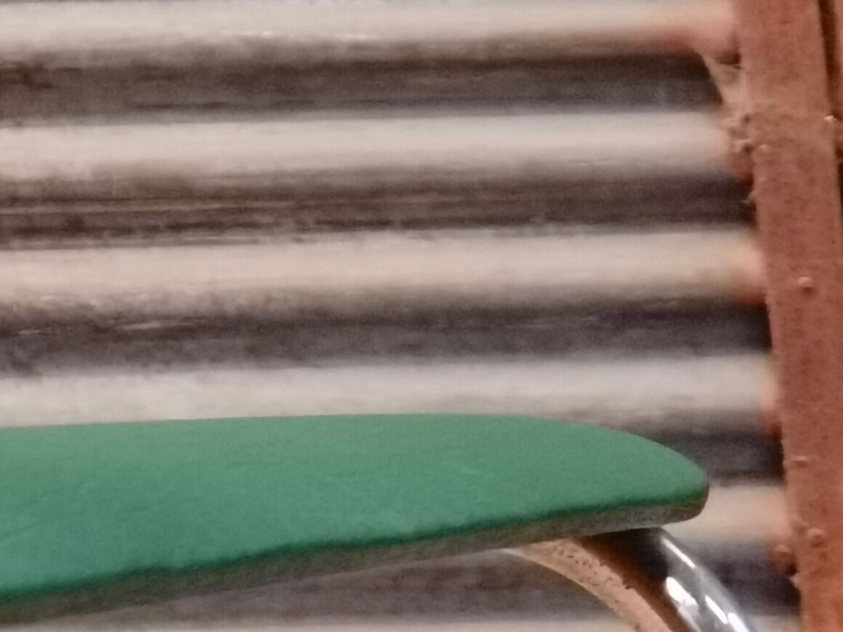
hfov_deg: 15.7
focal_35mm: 113
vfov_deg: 12.8
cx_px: -500
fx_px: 2752
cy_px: -147
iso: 1000
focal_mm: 6.71
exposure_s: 1/20
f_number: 1.9
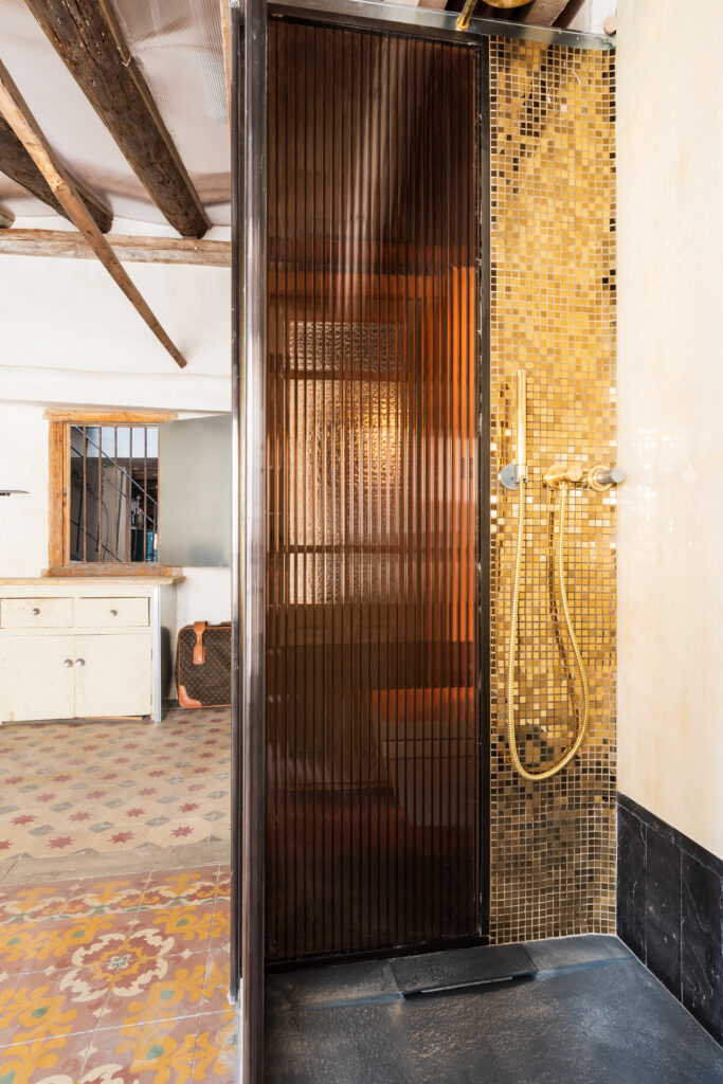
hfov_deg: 67.4
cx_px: 362
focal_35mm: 18
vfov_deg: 90.0
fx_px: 542
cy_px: 542
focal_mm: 12
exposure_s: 5
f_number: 8
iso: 100
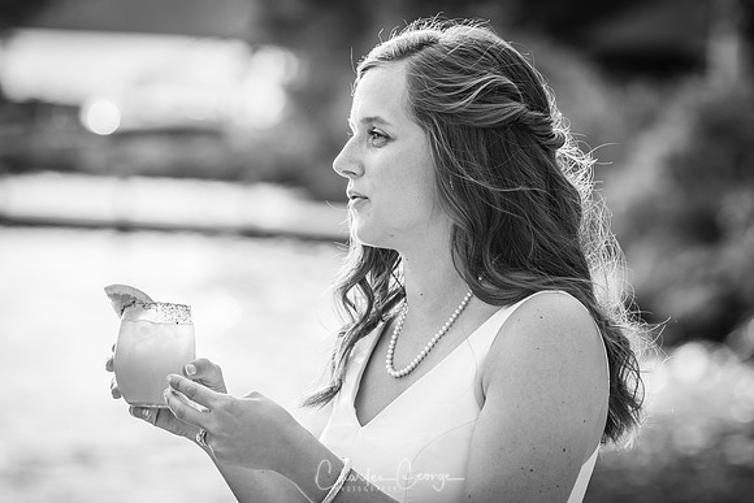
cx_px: 409
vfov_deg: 5.6
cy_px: 242
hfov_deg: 8.4
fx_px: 5116
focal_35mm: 244
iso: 200
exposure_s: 1/320
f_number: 4
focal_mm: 150
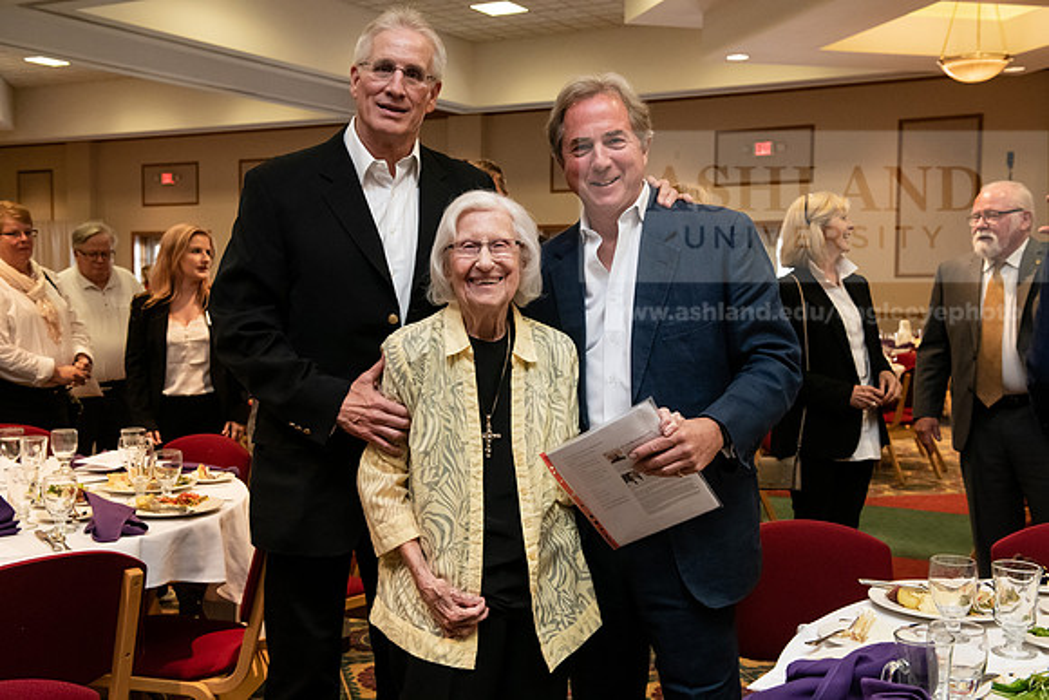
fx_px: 1224
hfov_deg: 46.4
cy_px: 350
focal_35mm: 42
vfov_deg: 31.9
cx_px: 524
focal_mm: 42
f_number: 5.6
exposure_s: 1/200
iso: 2500
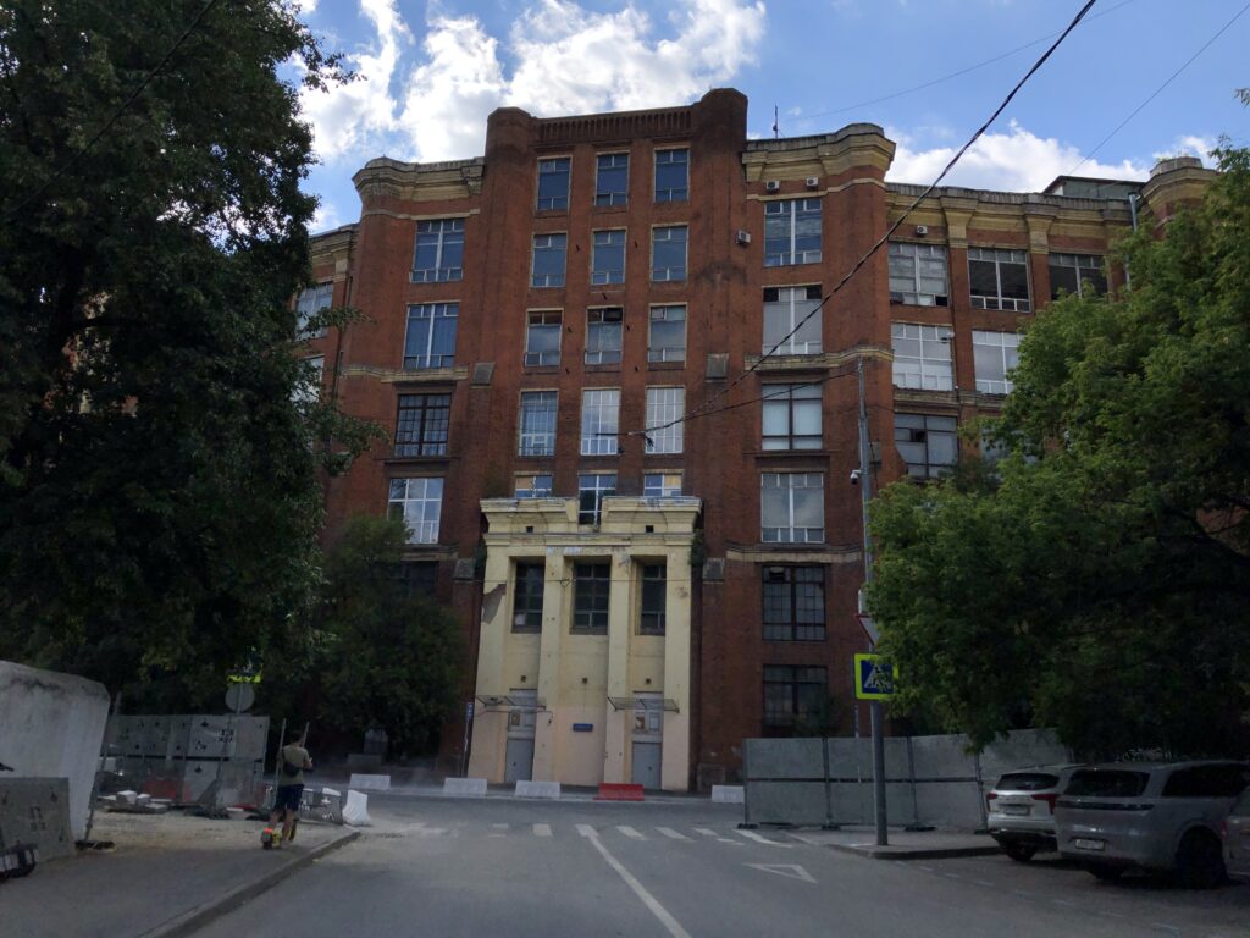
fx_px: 1011
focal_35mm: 28
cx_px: 625
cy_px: 469
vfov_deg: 49.7
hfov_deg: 63.4
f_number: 1.8
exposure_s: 1/4808
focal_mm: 3.99
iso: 20
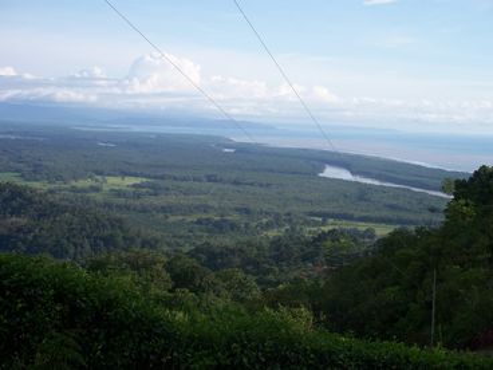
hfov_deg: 27.8
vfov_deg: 21.0
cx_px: 246
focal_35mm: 70
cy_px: 185
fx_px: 997
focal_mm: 14.7
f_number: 3.2
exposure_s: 1/640
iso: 64
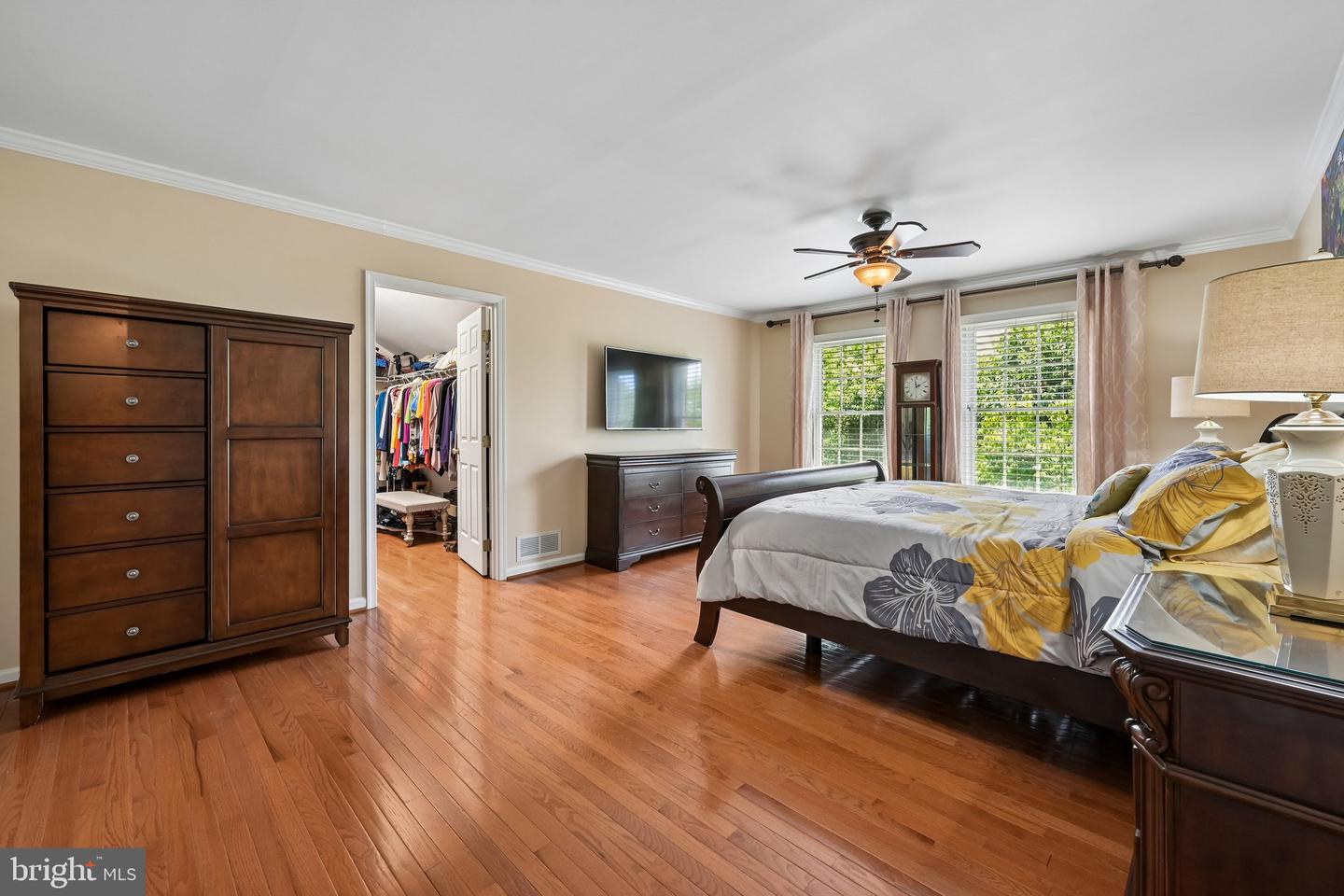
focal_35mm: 14
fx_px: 523
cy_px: 448
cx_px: 672
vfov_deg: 81.2
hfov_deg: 104.3
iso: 400
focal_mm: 14
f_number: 11
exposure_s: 1/5
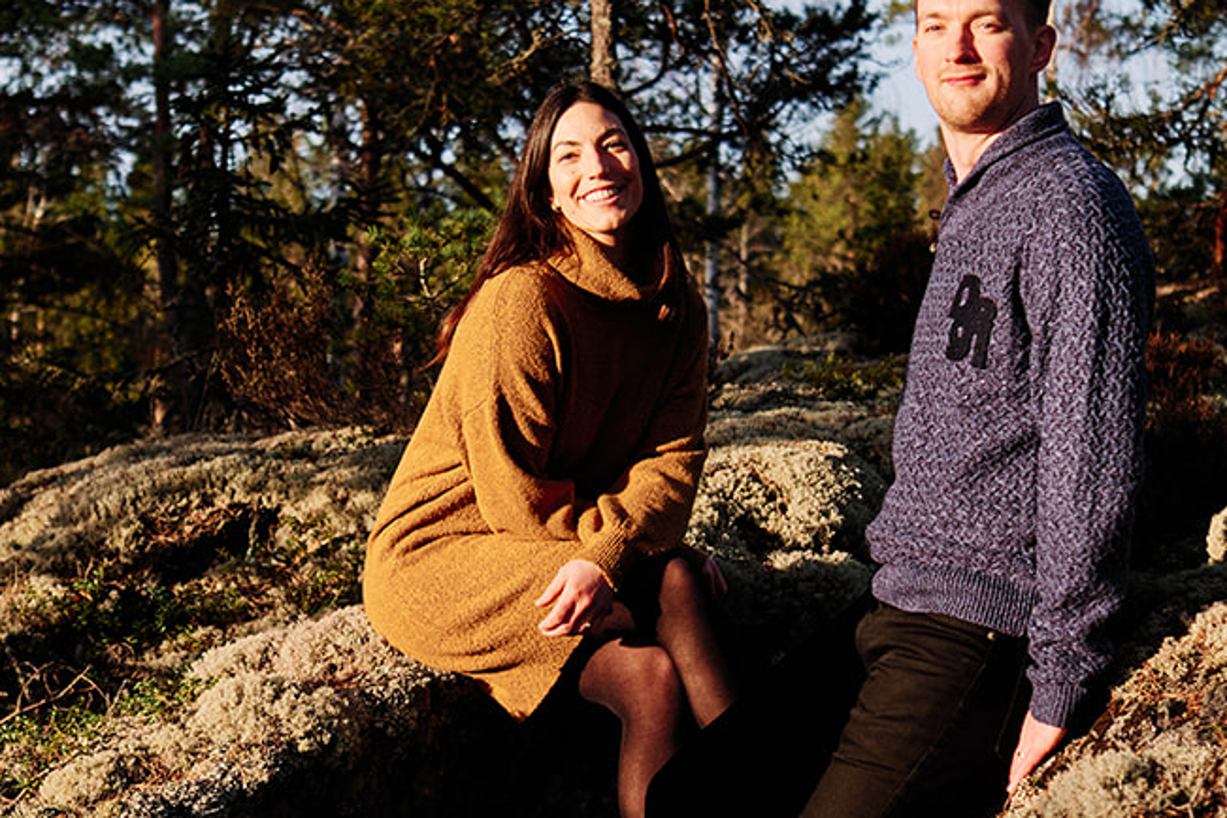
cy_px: 287
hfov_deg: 23.6
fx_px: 2931
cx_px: 548
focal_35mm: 86
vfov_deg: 15.9
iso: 125
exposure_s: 1/1700
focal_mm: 23
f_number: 2
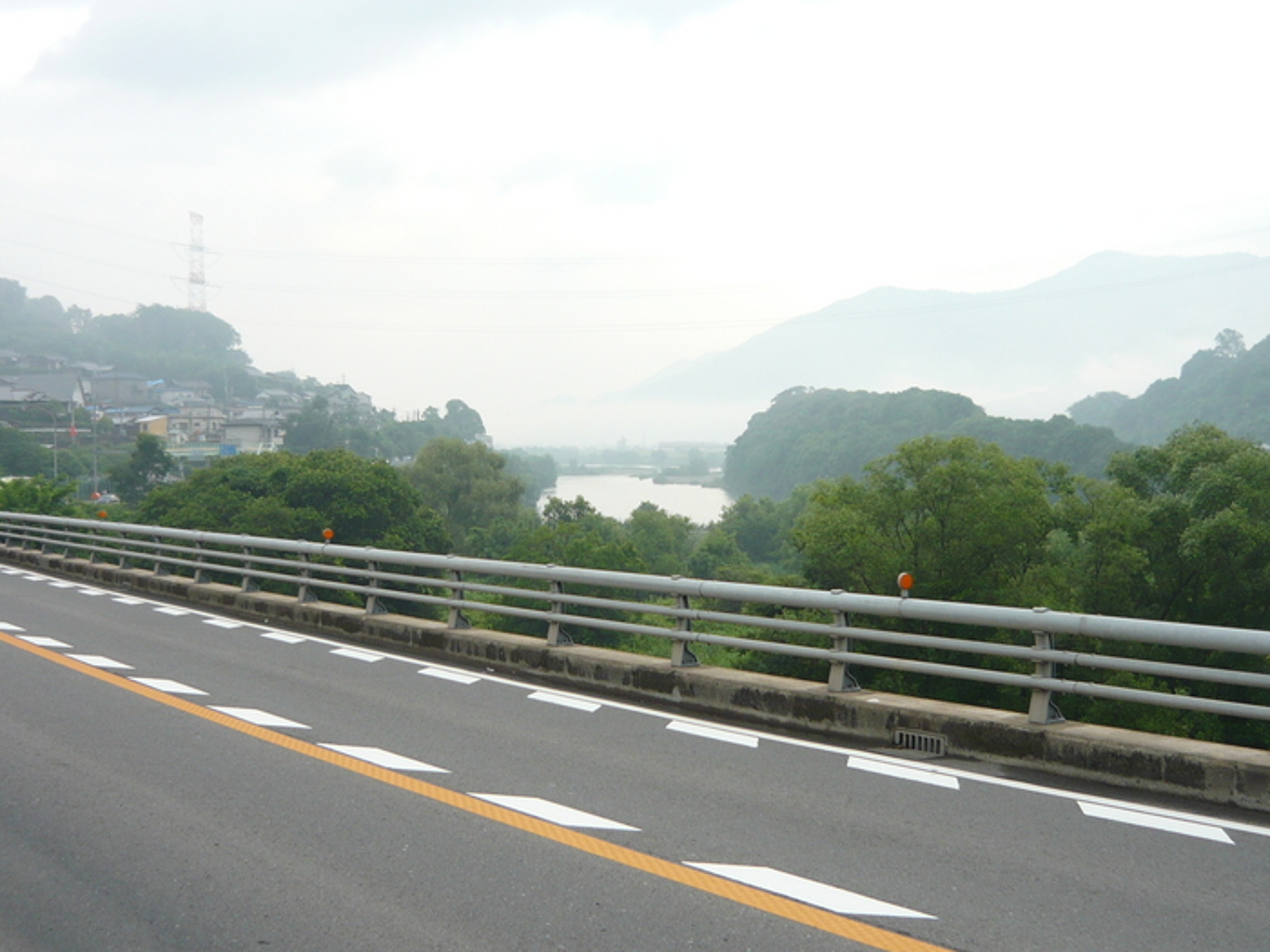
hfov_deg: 42.1
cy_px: 476
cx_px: 635
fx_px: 1651
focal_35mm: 45
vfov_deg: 32.2
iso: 100
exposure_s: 1/400
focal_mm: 5.5
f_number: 2.8
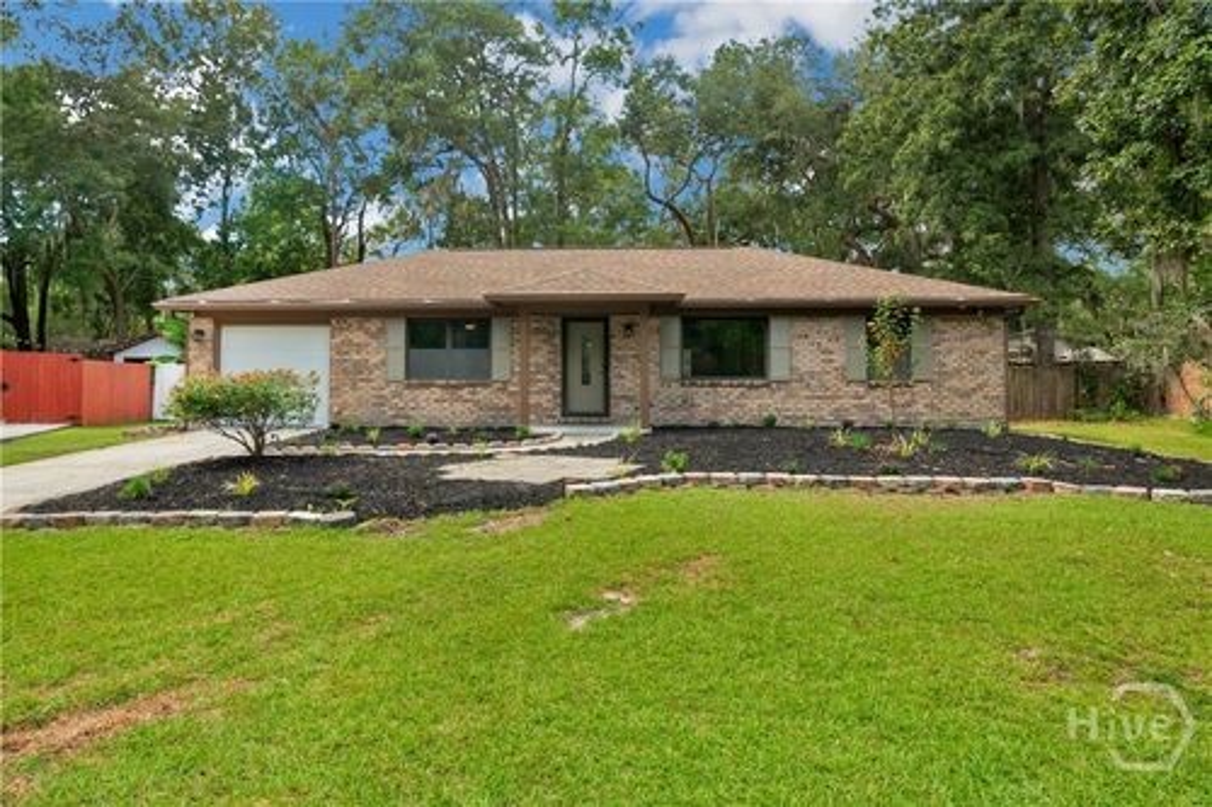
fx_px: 656
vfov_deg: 63.2
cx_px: 606
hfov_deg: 85.4
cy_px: 404
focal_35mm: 20
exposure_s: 1/80
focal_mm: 13
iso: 250
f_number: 8
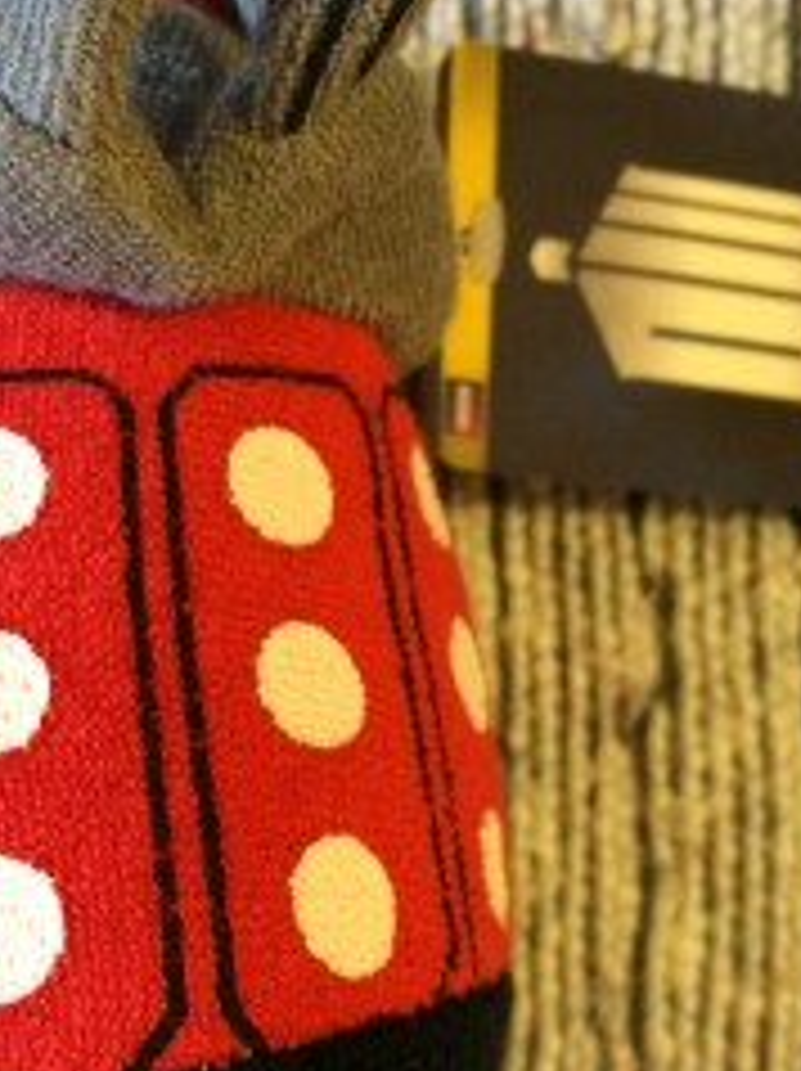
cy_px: 493
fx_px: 1607
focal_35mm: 52
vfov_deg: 36.8
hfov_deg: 27.9
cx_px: 284
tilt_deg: -87.0
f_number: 2.2
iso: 320
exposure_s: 1/25
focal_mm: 4.15
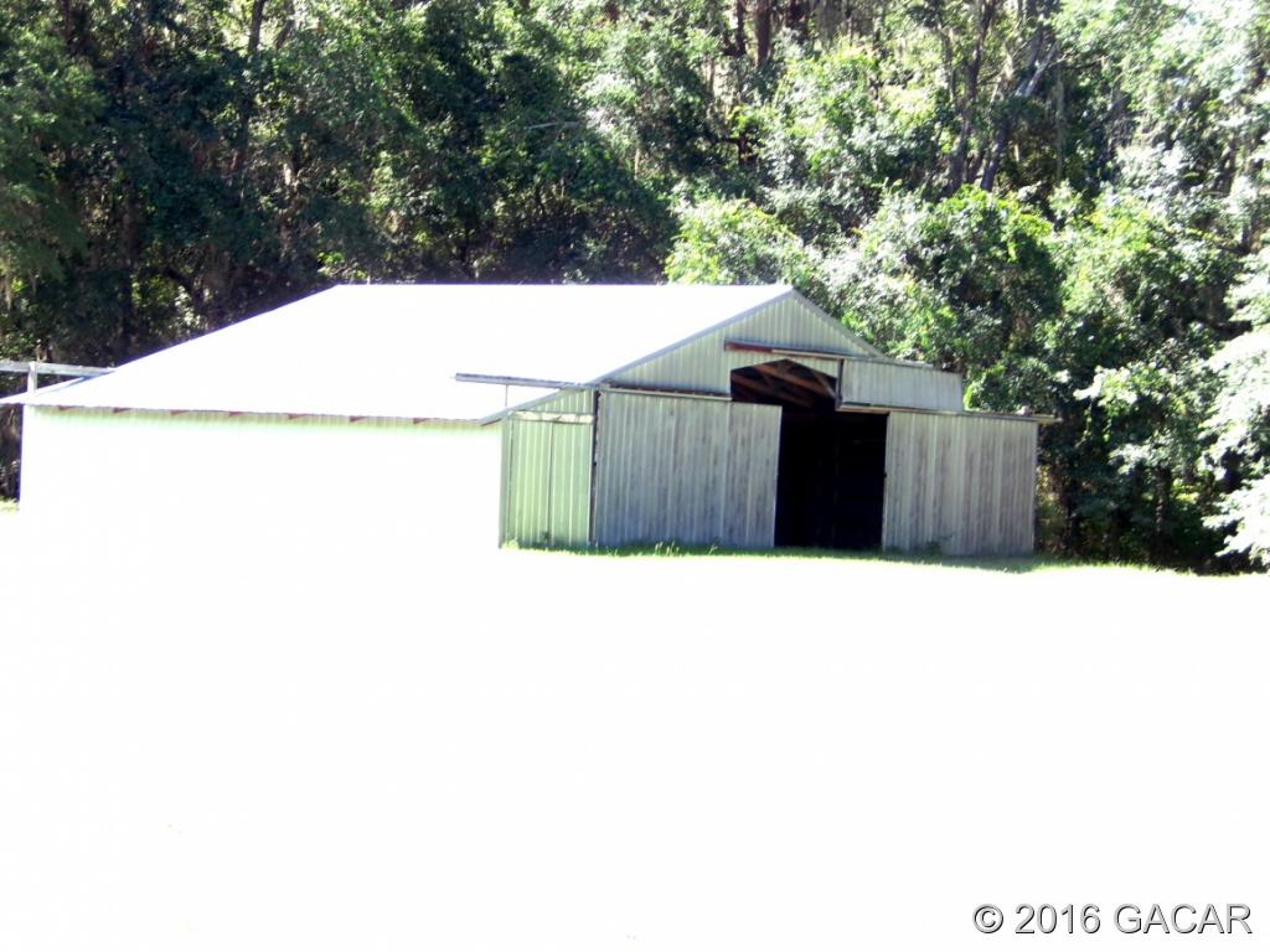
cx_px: 635
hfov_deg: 21.8
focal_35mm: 90
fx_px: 3302
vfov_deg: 16.4
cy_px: 476
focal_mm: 15.9
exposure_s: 1/60
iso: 100
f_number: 4.4
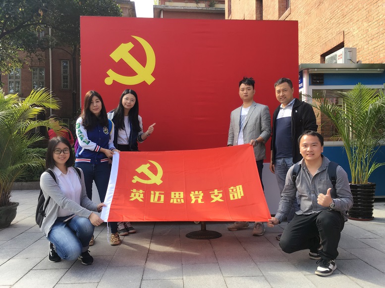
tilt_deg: -0.1
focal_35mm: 29
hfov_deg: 61.7
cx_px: 192
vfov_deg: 48.2
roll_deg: +1.0
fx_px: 322
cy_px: 144
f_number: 2.2
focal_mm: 4.15
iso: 25
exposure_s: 1/299
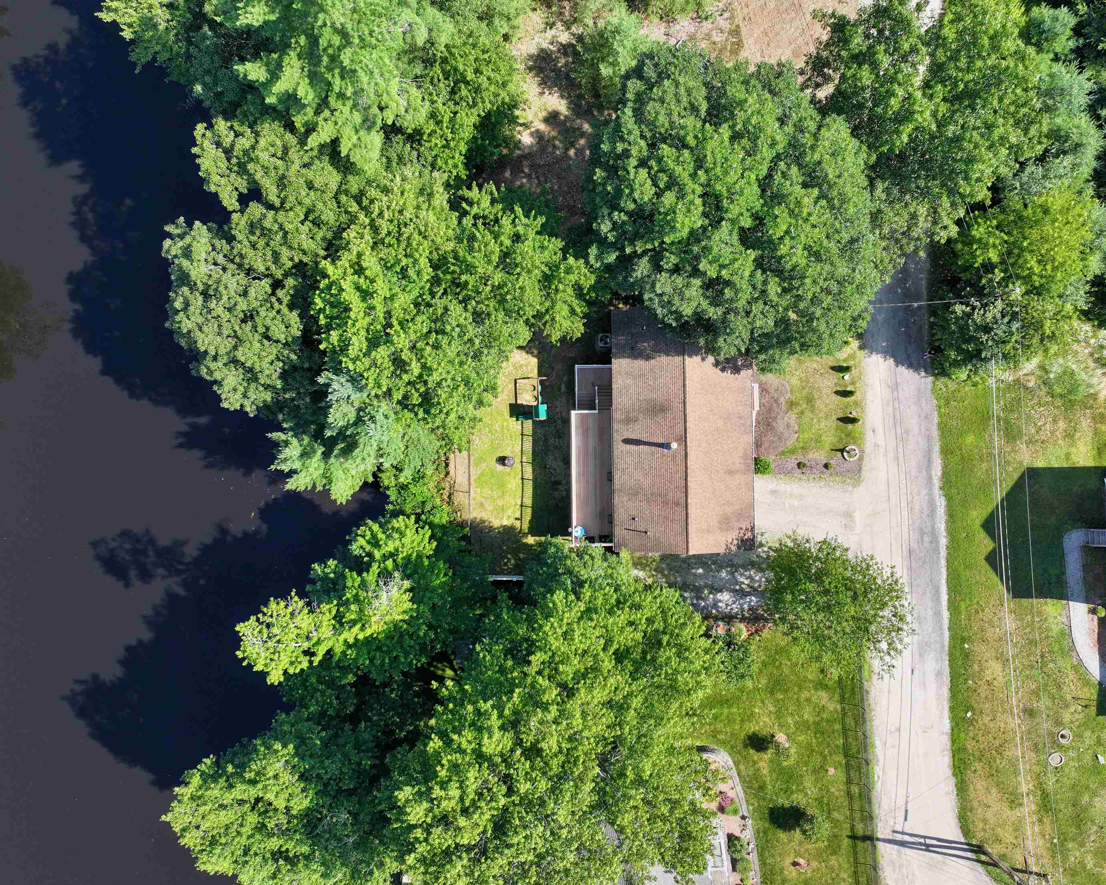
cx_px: 579
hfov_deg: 66.0
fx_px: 851
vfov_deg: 54.9
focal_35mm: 26
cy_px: 454
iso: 130
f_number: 2.8
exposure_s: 1/800
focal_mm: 12.29
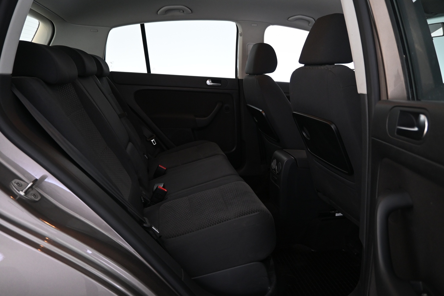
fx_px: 296
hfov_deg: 73.7
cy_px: 148
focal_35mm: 24
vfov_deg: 53.1
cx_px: 222
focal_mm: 16
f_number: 3.5
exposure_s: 1/25
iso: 1000
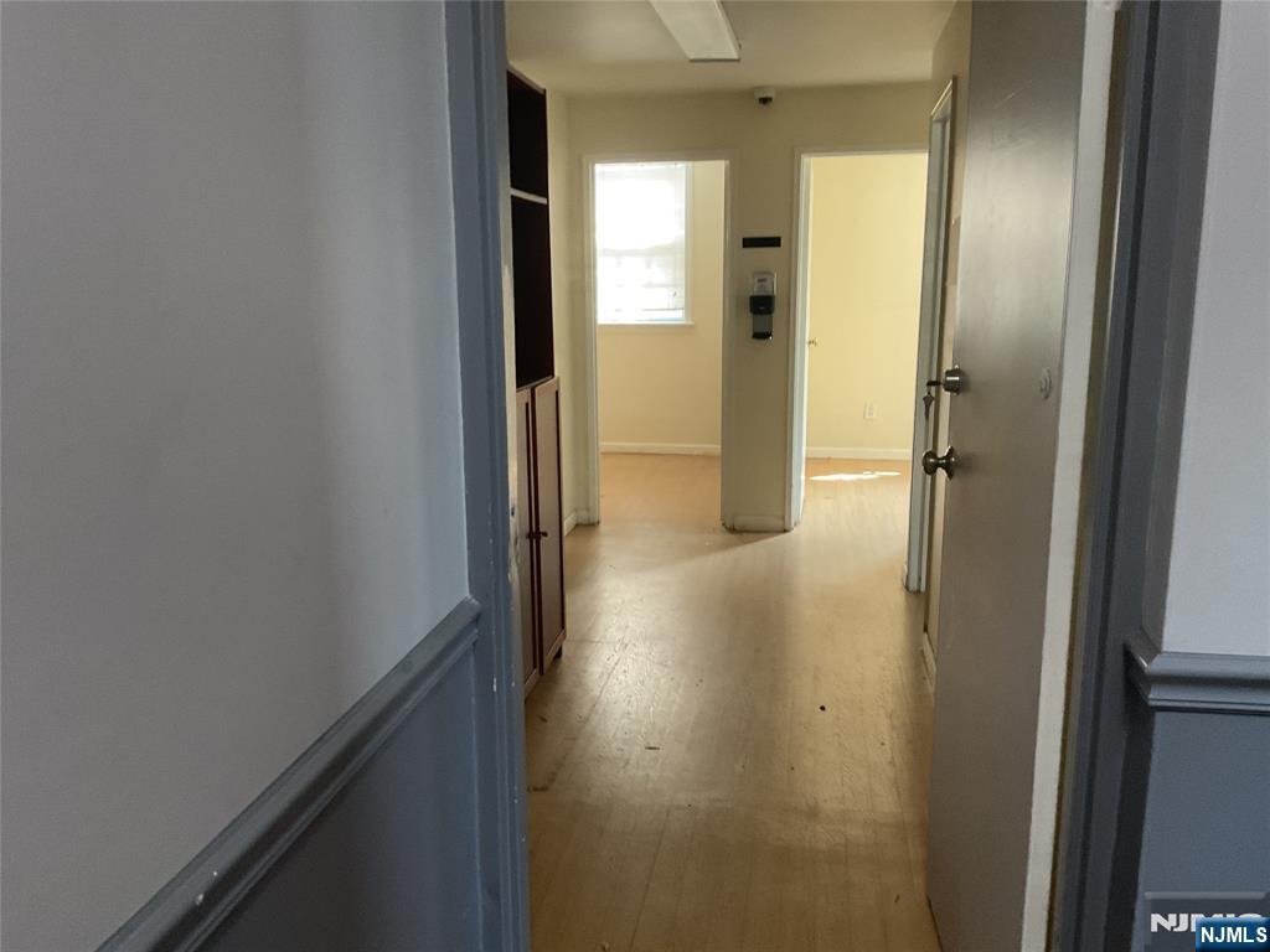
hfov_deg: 61.7
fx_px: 1064
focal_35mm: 29
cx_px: 635
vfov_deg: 48.2
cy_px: 476
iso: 250
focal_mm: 3
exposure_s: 1/60
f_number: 1.8
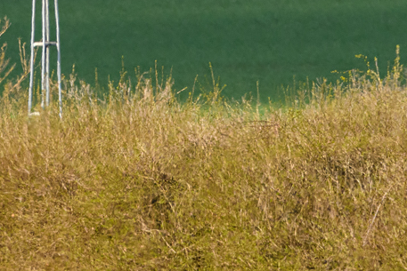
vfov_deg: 0.6
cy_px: -20
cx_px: 216
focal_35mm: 2361
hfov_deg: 0.9
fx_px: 26699
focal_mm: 600
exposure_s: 1/1000
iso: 400
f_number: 7.1
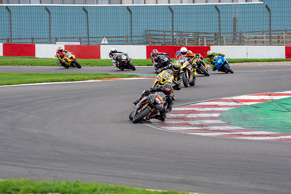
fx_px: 2031
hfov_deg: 8.2
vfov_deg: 5.5
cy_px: 97
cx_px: 146
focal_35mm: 251
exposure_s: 1/250
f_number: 6.3
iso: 500
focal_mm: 251
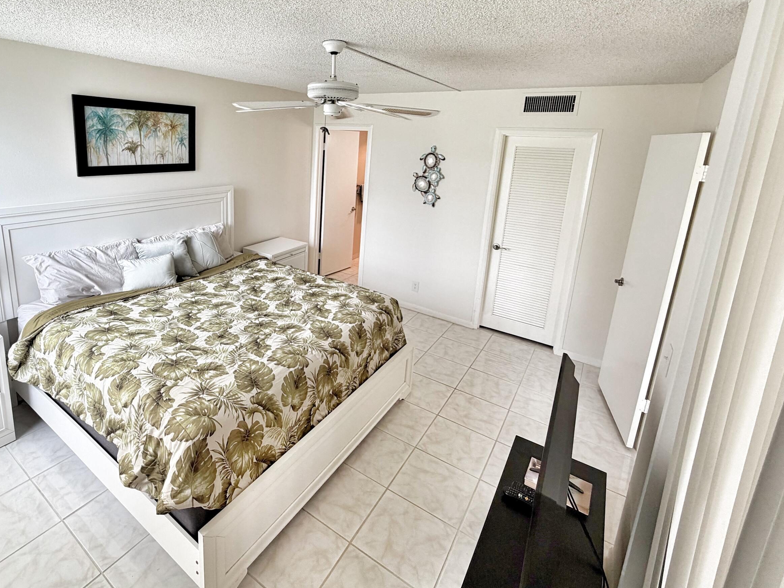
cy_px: 224
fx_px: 408
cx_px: 317
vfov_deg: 70.5
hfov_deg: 86.7
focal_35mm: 18
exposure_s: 1/120
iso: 50
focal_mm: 2.22
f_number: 2.2
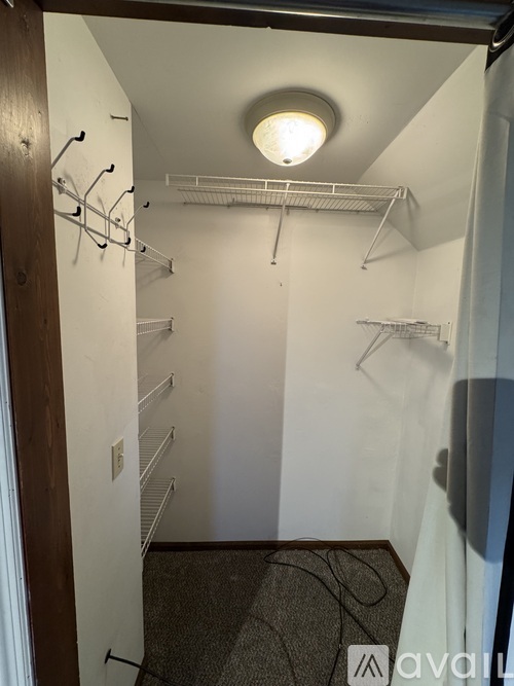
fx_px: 277
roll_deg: -1.9
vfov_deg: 102.1
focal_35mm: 14
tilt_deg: -8.2
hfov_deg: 85.7
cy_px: 343
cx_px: 257
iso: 320
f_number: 2.2
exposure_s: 1/60
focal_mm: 2.22
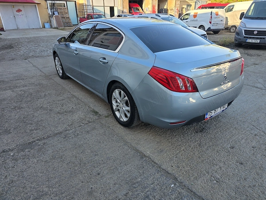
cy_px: 100
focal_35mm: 23
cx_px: 133
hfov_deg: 73.9
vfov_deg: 58.9
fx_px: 177
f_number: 1.7
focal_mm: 6.3
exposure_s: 1/359
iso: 25
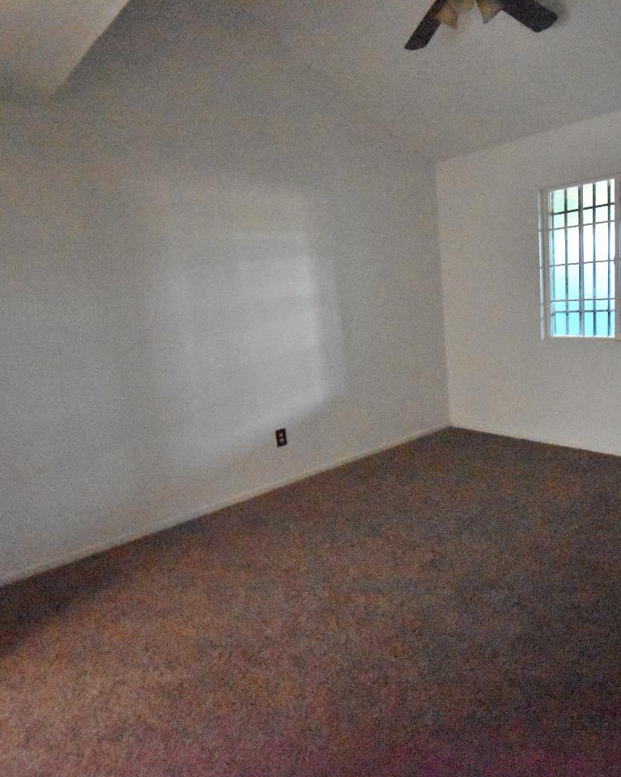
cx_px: 397
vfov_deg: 75.0
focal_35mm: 22
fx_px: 505
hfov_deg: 62.1
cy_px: 387
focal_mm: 10
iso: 12800
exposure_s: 1/125
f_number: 4.5
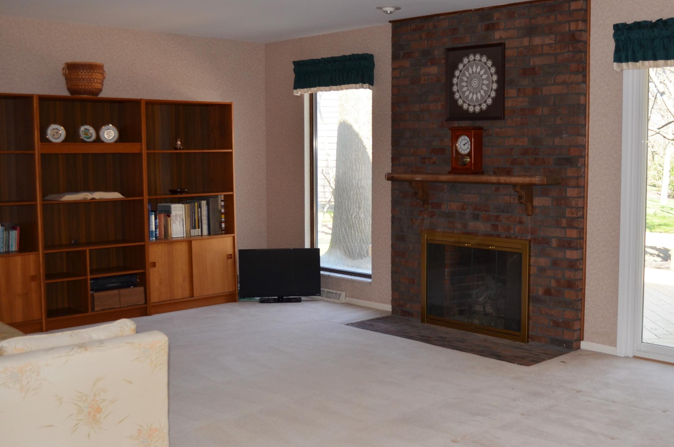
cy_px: 224
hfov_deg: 43.5
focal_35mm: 45
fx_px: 841
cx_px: 396
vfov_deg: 29.7
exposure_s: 1/125
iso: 250
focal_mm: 22
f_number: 3.8
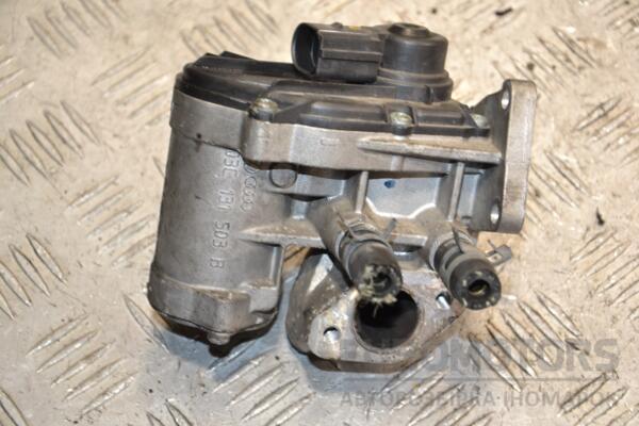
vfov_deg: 13.0
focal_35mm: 105
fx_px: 1864
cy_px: 213
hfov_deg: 19.5
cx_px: 320
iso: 800
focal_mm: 70
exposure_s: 1/125
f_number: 5.3
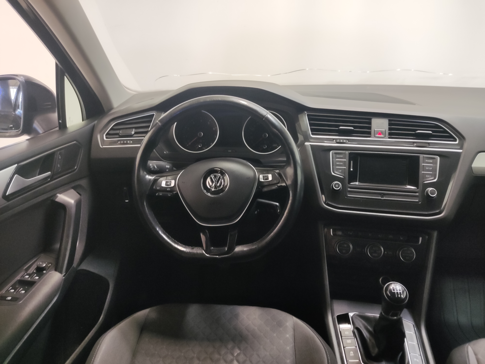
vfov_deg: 53.1
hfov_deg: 67.3
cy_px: 182
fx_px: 364
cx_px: 242
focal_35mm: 26
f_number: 1.79
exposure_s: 1/33
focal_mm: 4.74
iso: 311
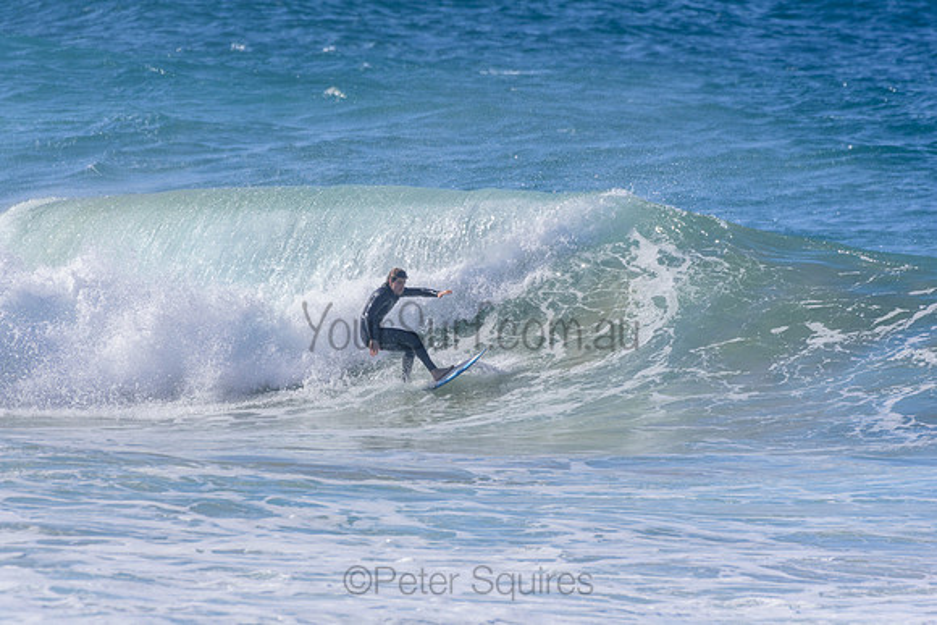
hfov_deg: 2.7
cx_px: 468
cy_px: 312
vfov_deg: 1.8
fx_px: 19524
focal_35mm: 750
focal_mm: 500
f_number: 5.6
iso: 220
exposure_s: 1/2000
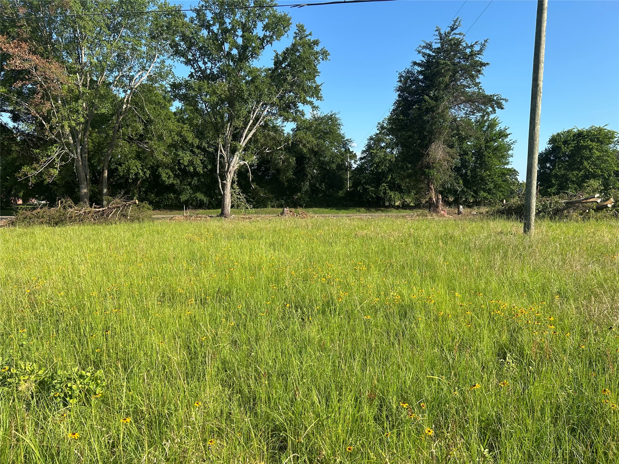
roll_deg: -0.3
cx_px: 310
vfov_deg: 53.1
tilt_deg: -4.7
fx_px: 465
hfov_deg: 67.3
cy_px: 232
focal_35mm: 26
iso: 50
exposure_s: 1/2165
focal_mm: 5.7
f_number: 1.5
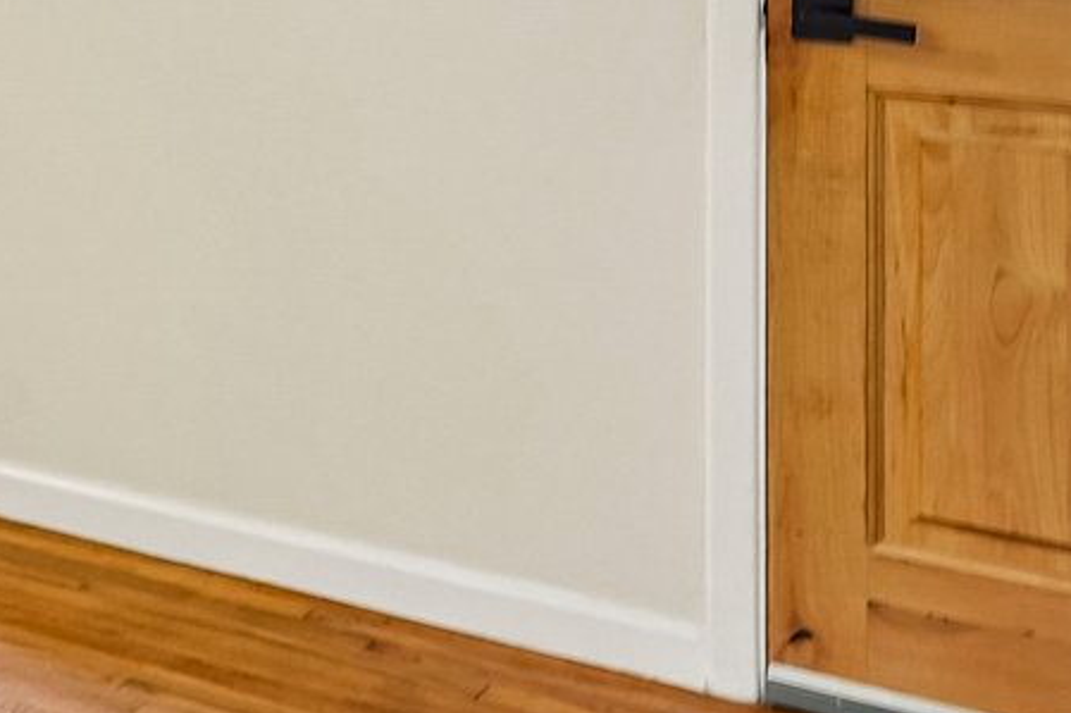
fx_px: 2171
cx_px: -625
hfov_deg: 21.9
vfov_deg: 17.1
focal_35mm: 73
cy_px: -318
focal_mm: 16
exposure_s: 1/2
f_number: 8
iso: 400
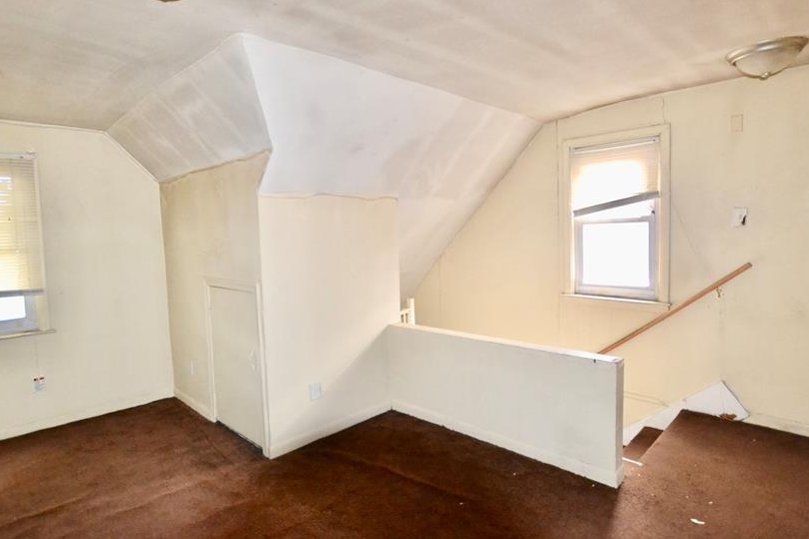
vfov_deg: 64.5
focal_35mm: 19
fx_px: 427
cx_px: 374
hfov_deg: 86.8
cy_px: 259
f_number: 3.5
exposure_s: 1/60
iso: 2500
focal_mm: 10
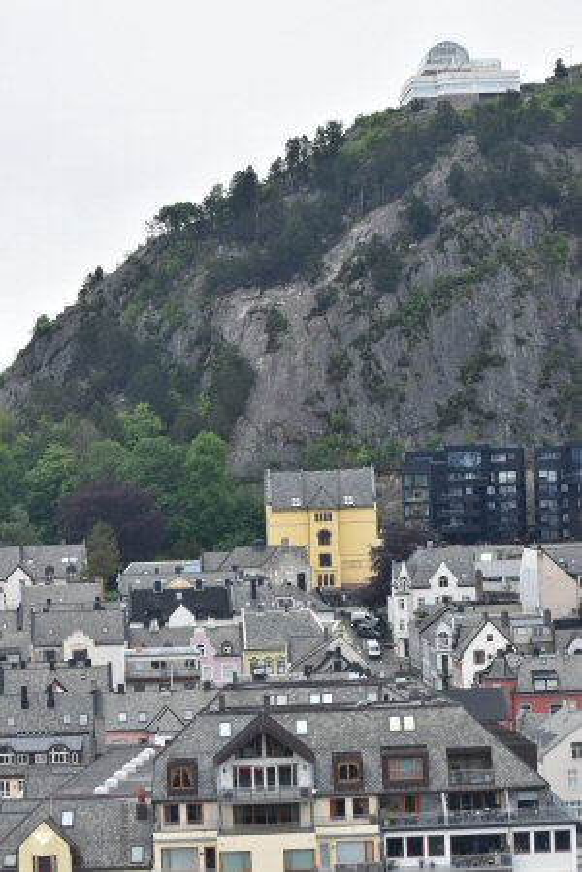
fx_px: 2546
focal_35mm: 105
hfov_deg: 13.0
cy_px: 436
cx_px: 291
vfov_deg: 19.5
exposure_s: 1/125
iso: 450
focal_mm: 70
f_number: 8
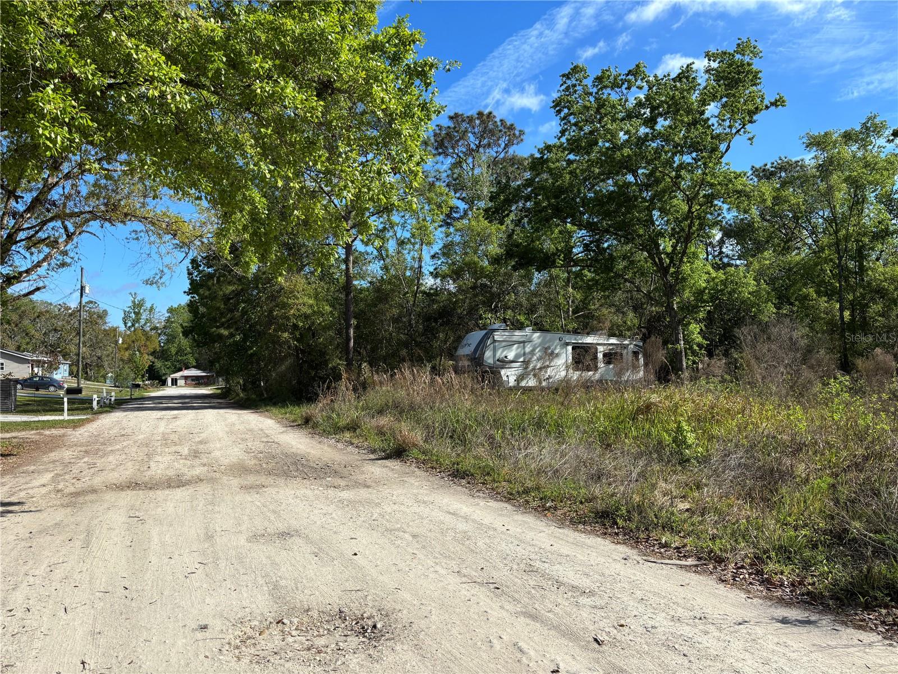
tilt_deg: +1.4
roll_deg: +1.2
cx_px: 449
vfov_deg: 53.1
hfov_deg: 67.3
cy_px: 337
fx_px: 674
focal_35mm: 26
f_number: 1.6
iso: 50
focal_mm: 5.96
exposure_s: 1/2513
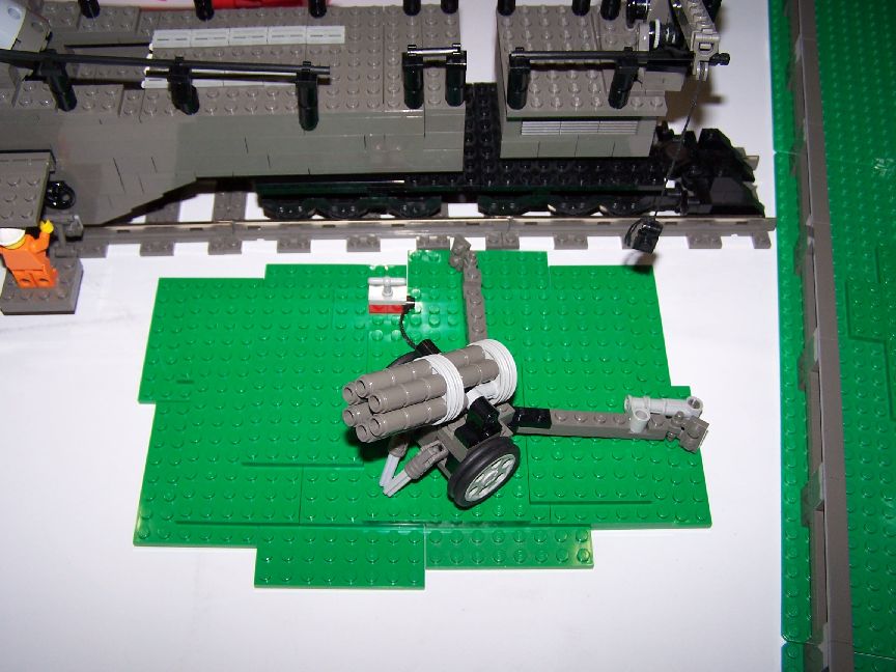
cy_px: 336
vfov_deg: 37.7
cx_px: 448
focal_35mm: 38
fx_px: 984
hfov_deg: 49.0
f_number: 2.8
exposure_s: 1/60
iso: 80
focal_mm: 6.3
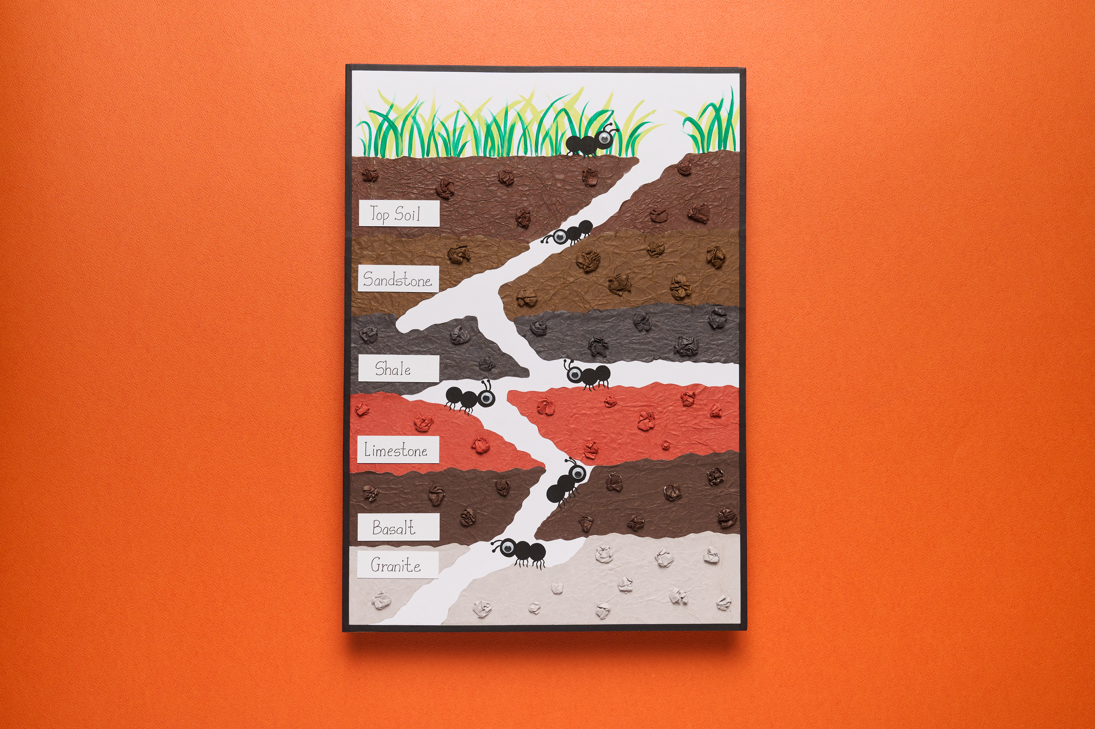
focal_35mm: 38
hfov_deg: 50.7
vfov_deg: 35.0
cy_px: 364
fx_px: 1155
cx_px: 548
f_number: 9
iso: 125
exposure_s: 1/100
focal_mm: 38
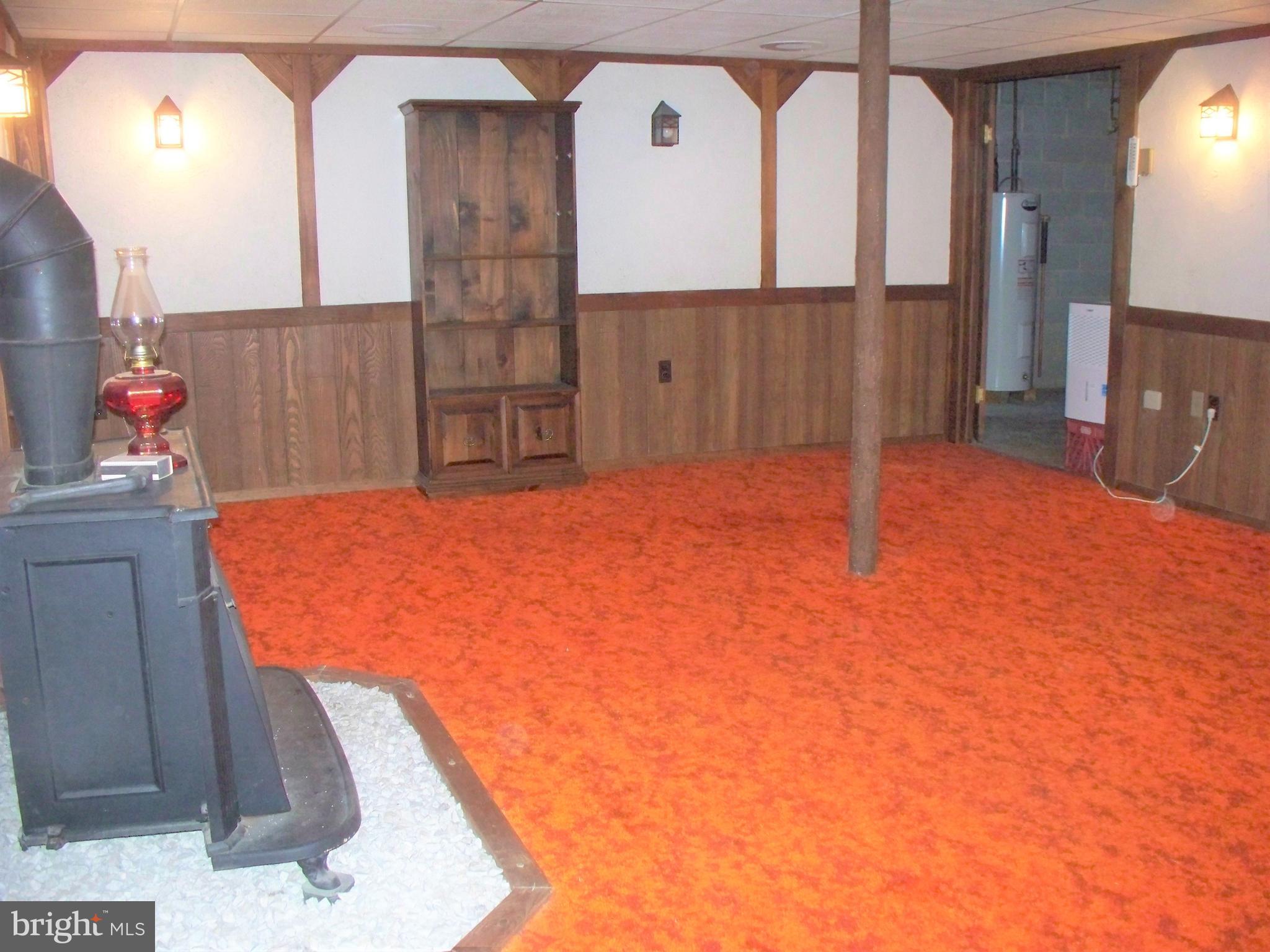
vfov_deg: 39.7
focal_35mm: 36
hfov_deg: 51.4
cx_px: 635
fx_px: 1321
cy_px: 476
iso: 400
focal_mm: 7.54
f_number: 2.8
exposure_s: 1/30
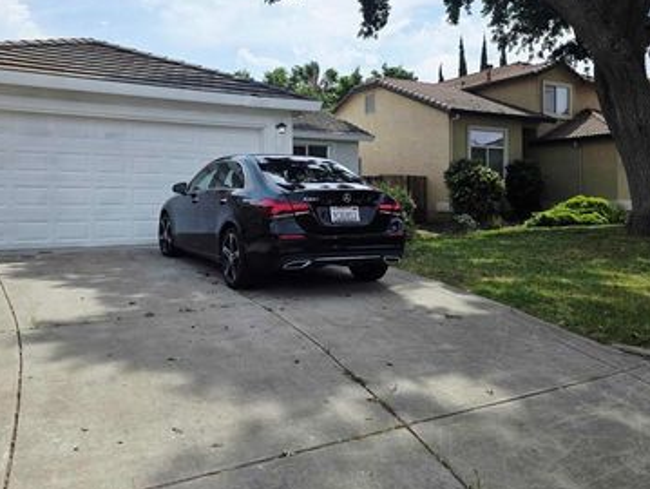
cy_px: 202
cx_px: 297
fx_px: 601
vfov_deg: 44.1
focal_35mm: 32
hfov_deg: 56.7
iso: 64
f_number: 1.7
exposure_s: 1/10000
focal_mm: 6.3
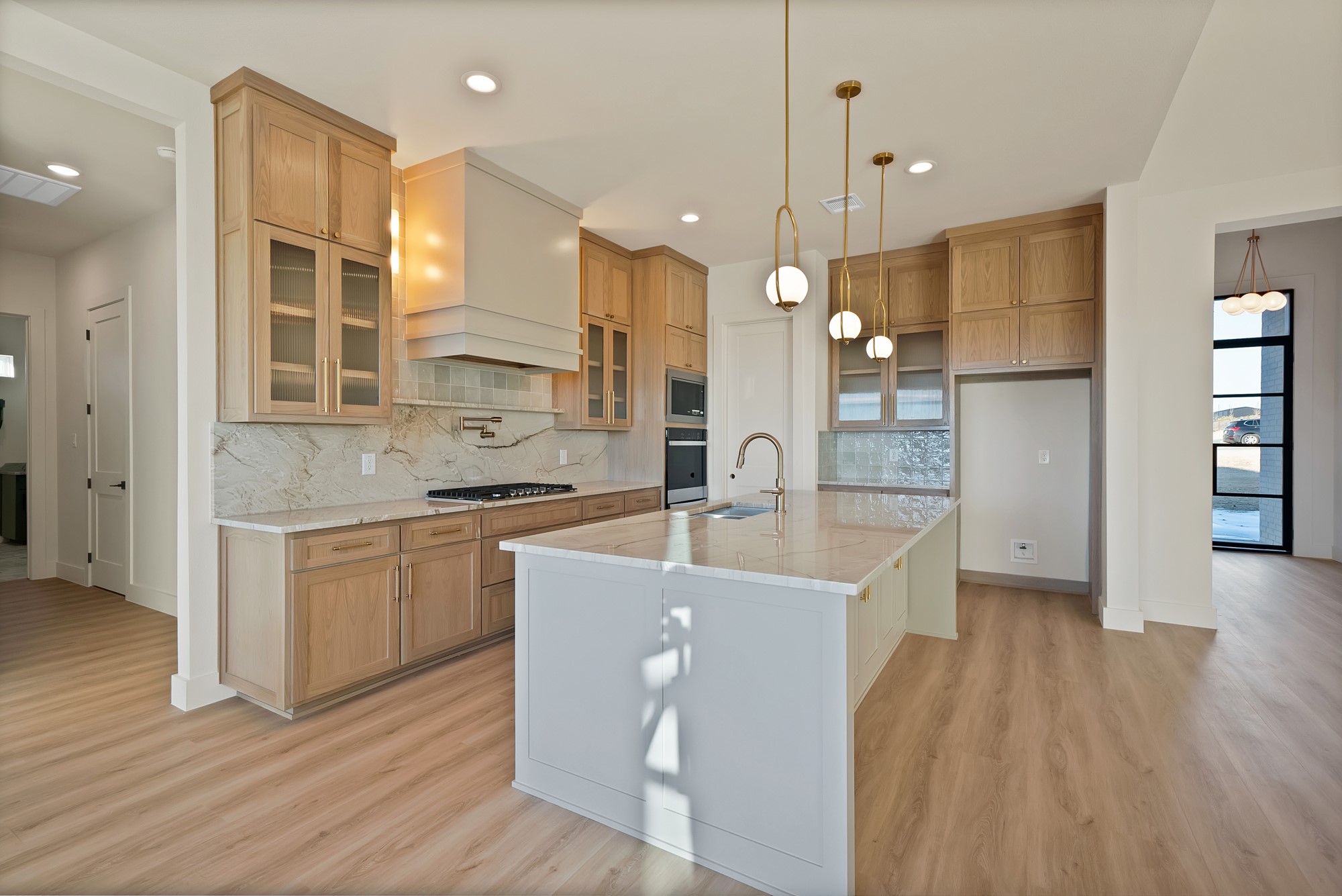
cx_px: 671
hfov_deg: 100.4
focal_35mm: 15
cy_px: 448
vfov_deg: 77.4
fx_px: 559
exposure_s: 1/15
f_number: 9
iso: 640
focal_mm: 15
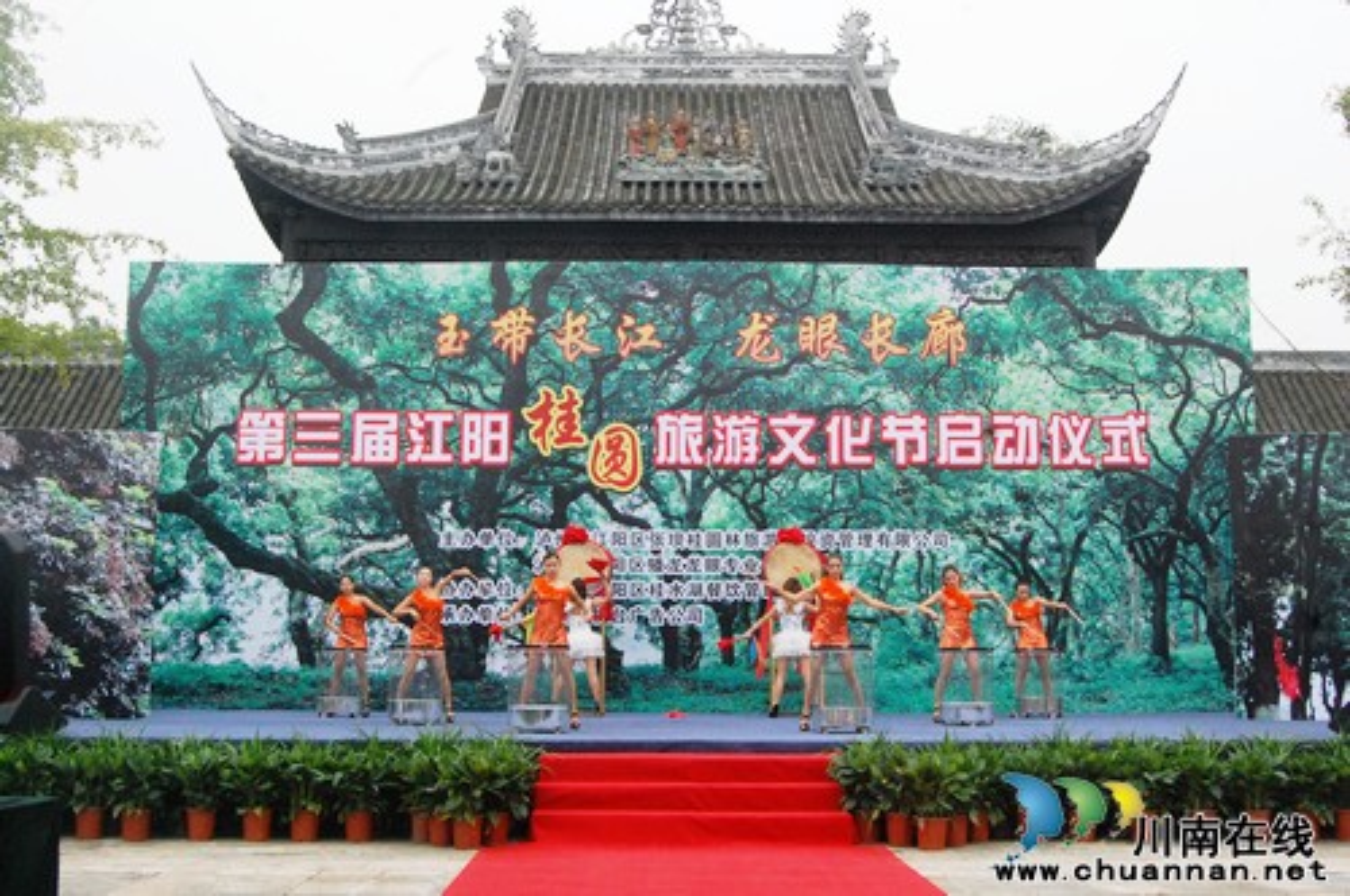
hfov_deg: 46.5
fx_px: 1573
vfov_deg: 31.8
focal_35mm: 42
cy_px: 448
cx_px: 675
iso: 1600
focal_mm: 28
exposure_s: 1/500
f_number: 11
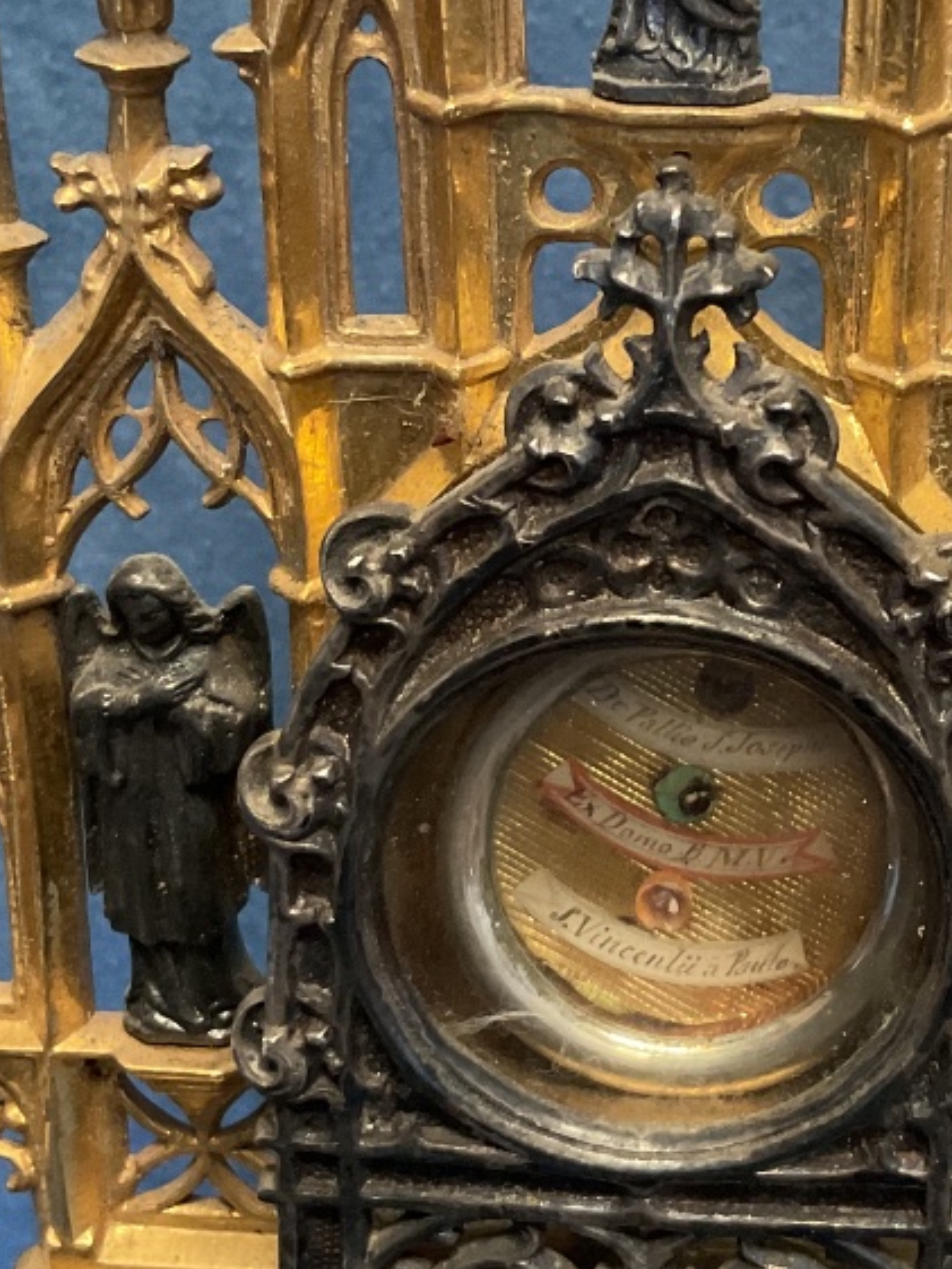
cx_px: 715
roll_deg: +0.1
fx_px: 2273
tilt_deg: -23.3
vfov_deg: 31.1
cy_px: 513
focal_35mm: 62
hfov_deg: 23.4
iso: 250
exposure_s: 1/30
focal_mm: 3
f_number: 1.8
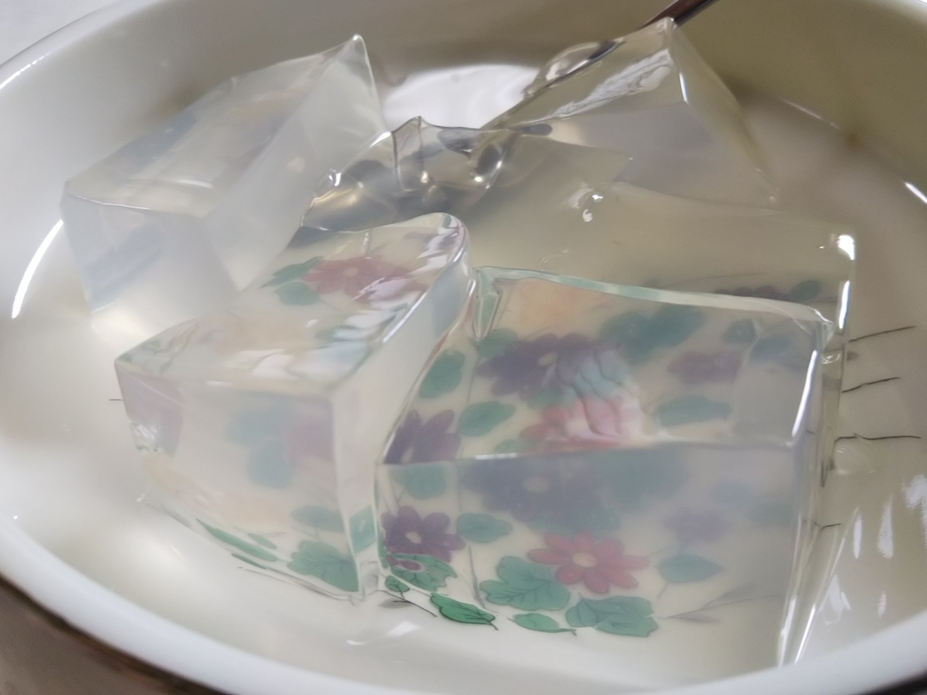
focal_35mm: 31
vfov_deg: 45.4
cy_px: 337
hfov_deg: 58.3
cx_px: 457
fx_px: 830
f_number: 2.2
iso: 40
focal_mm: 4
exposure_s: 1/40
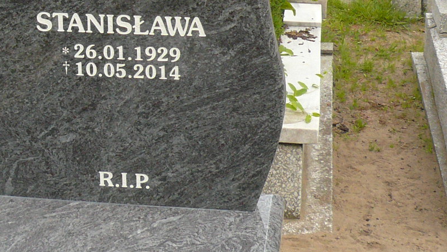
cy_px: 6
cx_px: 192
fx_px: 901
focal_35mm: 76
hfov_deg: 27.8
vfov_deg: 15.6
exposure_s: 1/500
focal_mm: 4.6
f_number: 2.8
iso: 100
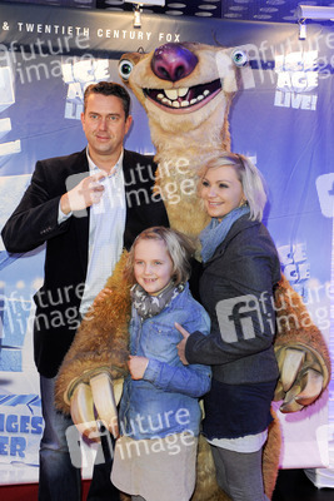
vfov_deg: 44.5
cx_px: 167
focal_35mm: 44
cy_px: 250
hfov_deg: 30.5
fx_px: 612
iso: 1600
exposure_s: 1/200
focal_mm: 44
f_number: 5
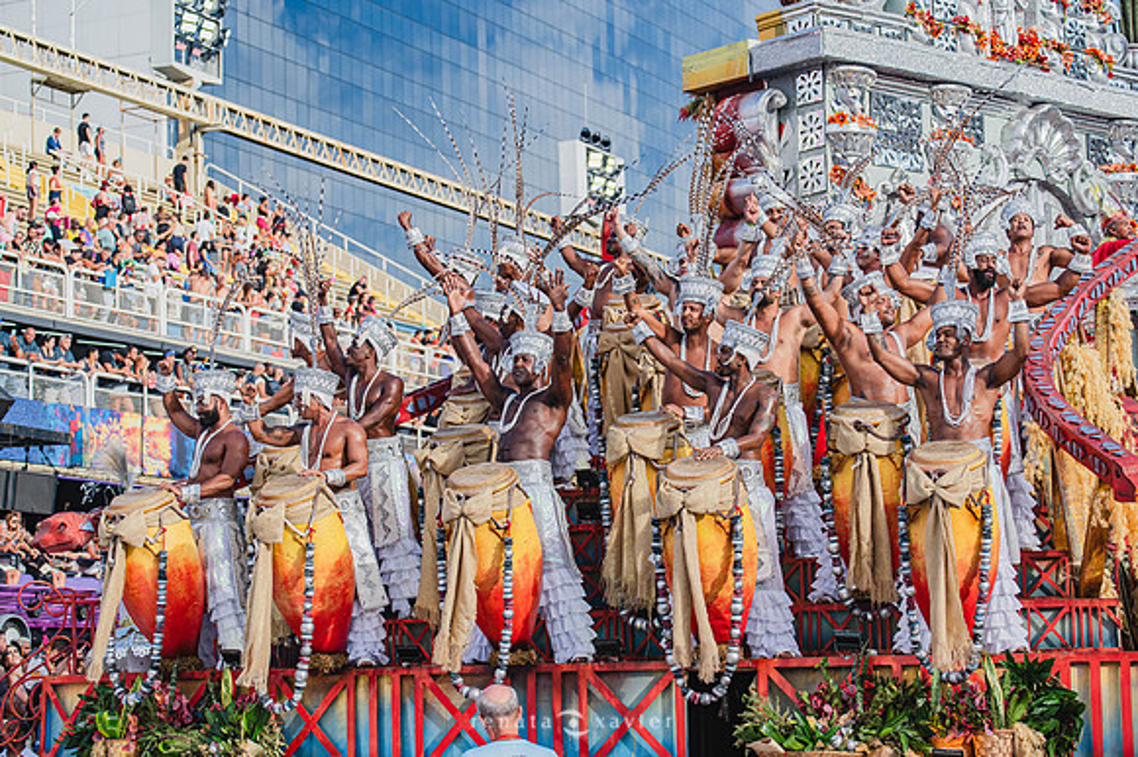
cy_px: 378
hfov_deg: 23.9
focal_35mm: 85
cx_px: 569
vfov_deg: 16.1
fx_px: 2685
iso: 400
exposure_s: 1/1600
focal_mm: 85
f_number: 5.6
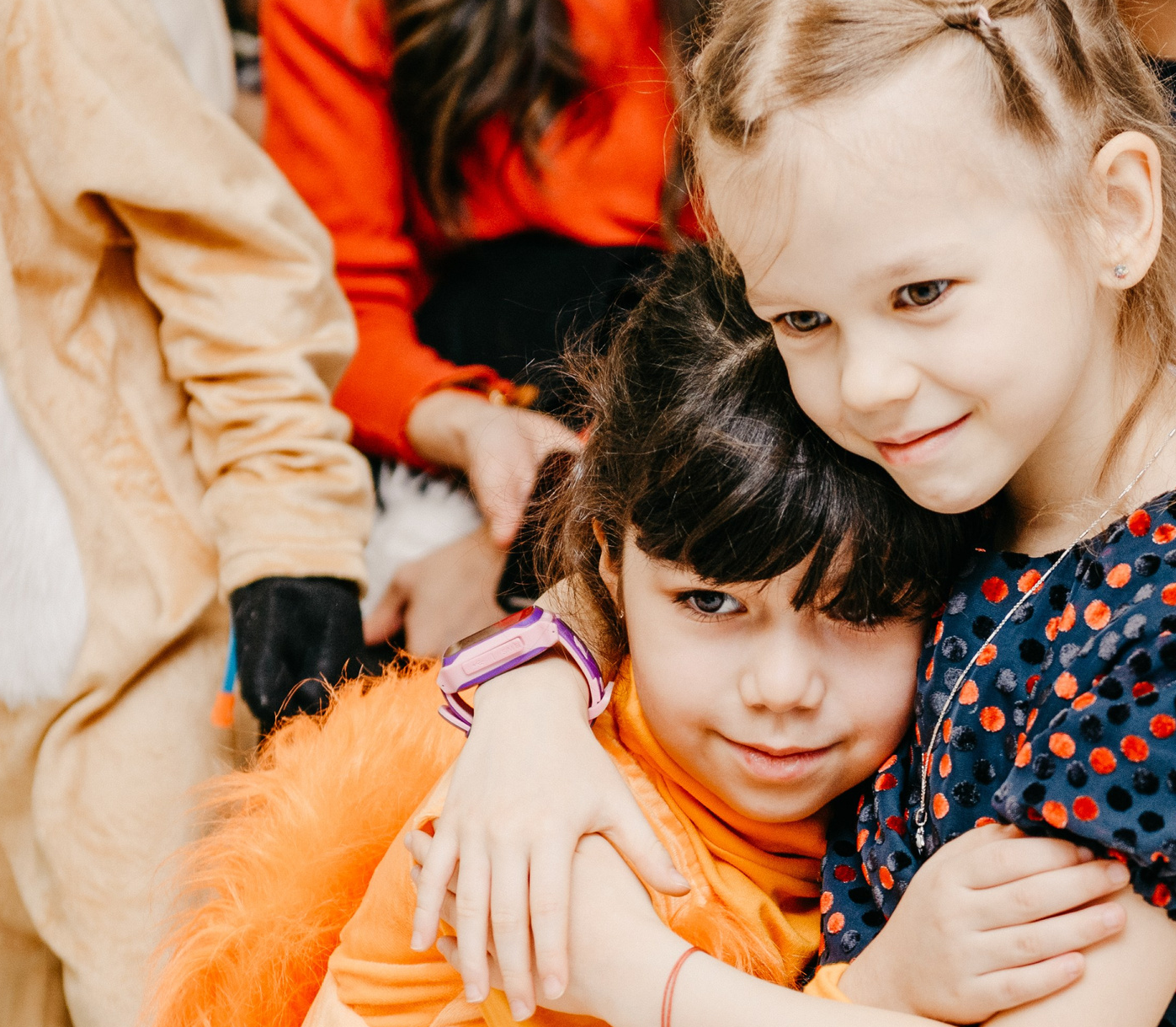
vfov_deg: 10.1
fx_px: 5807
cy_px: 781
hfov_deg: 11.5
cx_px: 924
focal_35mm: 161
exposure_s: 1/160
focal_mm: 70
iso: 250
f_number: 4
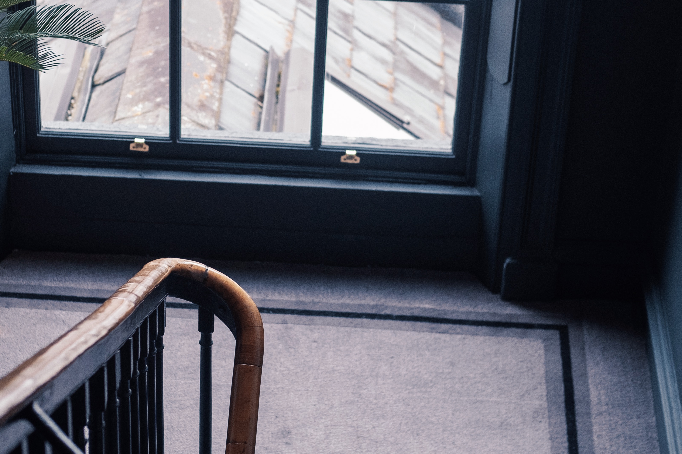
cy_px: 152
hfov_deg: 19.8
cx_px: 252
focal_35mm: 103
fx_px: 1951
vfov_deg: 13.3
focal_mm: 35
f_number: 2.2
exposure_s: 1/250
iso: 500
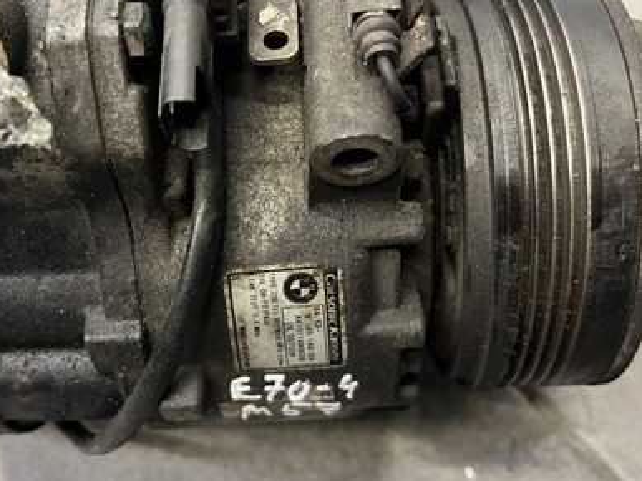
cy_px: 225
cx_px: 224
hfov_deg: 43.4
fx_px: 797
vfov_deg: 33.6
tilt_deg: -62.1
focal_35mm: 43
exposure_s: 1/40
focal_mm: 5.7
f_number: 1.5
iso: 500
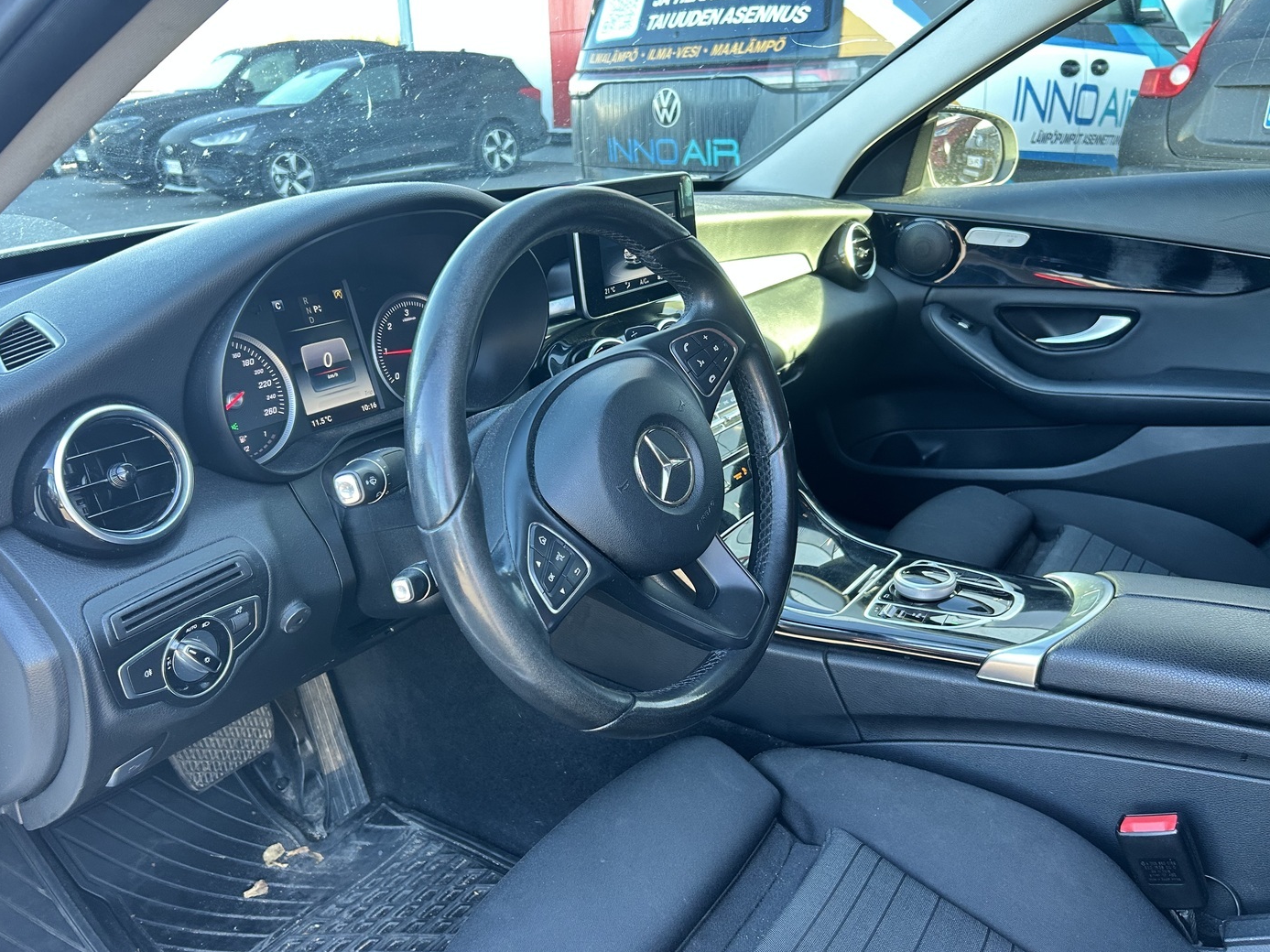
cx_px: 627
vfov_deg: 51.3
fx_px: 990
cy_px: 492
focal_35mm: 27
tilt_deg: -21.5
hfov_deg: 65.3
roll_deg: +2.2
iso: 125
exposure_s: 1/110
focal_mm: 5.7
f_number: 1.5
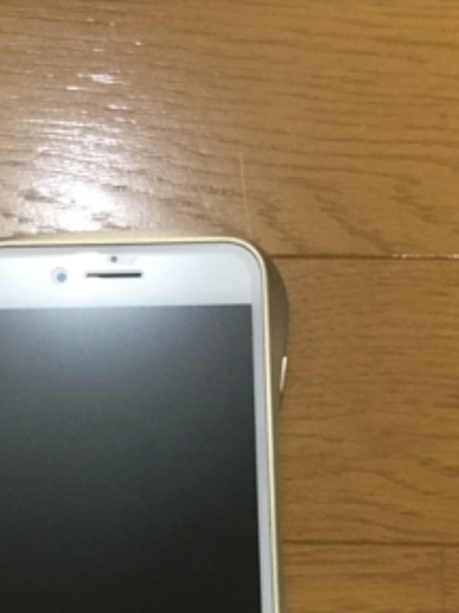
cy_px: 521
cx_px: 118
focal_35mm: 54
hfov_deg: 26.7
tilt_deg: -81.3
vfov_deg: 34.1
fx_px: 955
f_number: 2.4
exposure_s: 1/15
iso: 200
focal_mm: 3.3
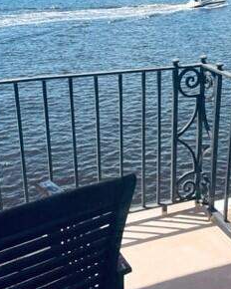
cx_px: 147
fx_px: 479
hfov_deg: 27.0
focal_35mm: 56
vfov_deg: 33.5
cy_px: 123
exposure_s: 1/2695
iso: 50
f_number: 1.5
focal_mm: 5.7
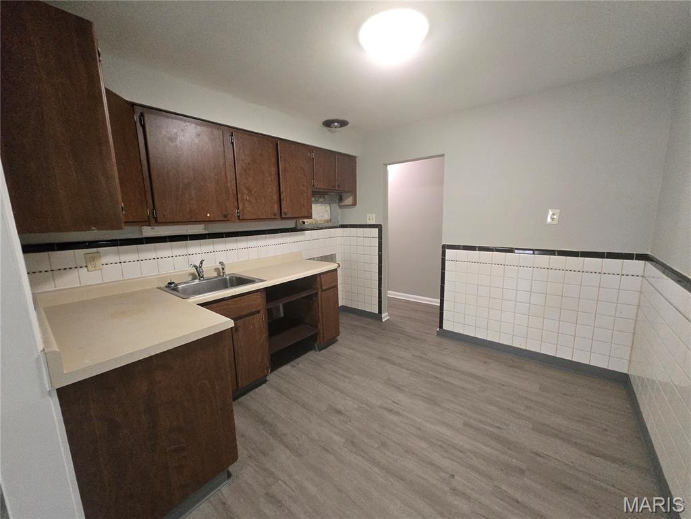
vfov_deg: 89.9
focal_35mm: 13
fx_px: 260
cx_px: 346
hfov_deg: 106.2
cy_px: 260
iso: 640
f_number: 2.2
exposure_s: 1/60
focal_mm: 1.7
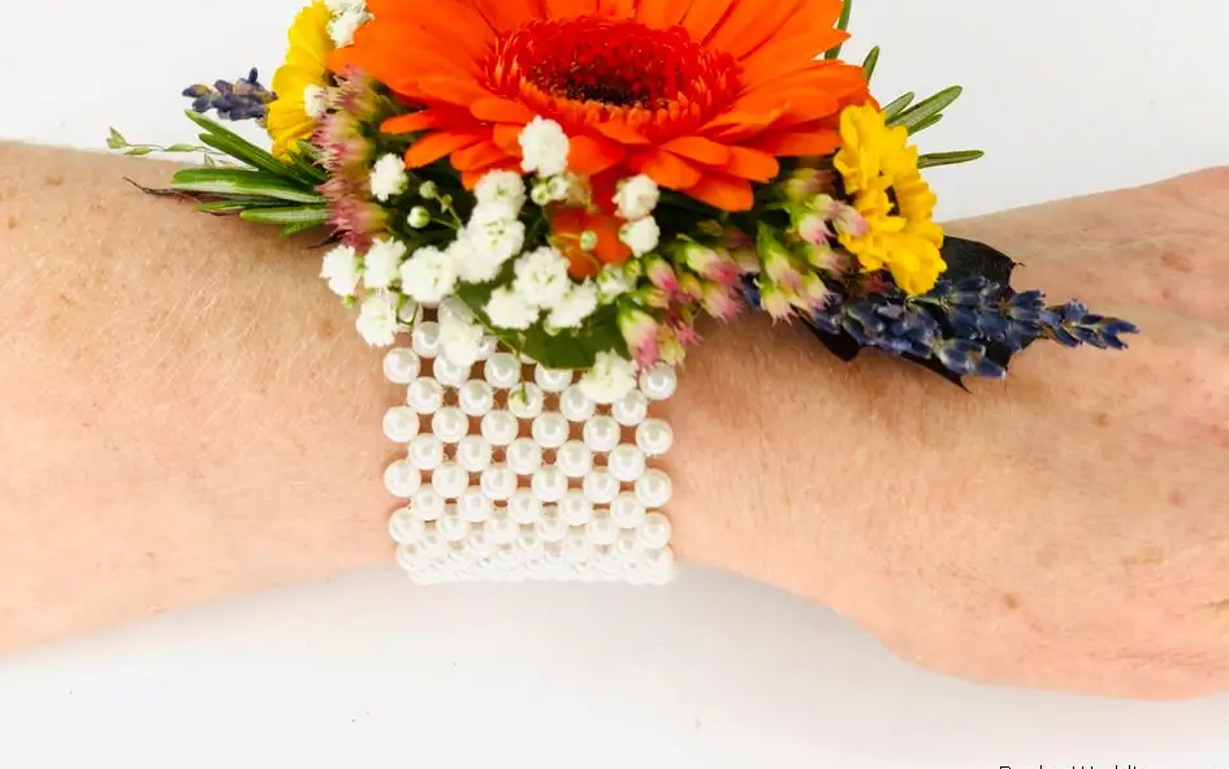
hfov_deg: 36.3
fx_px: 1876
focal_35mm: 56
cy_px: 319
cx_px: 620
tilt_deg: -54.6
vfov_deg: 23.1
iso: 20
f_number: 2.4
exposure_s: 1/100
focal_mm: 6
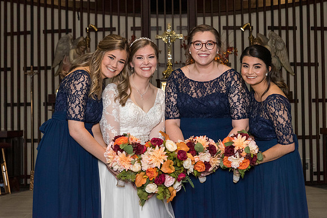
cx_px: 164
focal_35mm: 81
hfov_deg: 24.9
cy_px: 81
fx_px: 740
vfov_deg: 16.7
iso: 1250
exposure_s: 1/160
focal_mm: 65
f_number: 6.3
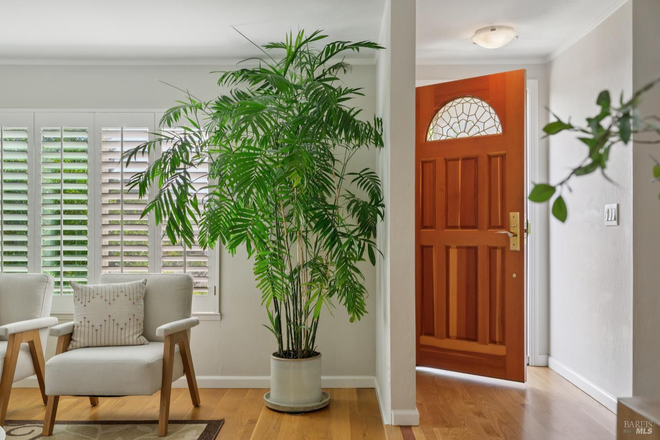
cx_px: 330
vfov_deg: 39.4
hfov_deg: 56.5
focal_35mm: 34
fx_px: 614
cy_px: 220
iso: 500
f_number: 8
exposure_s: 1/160
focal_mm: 33.5
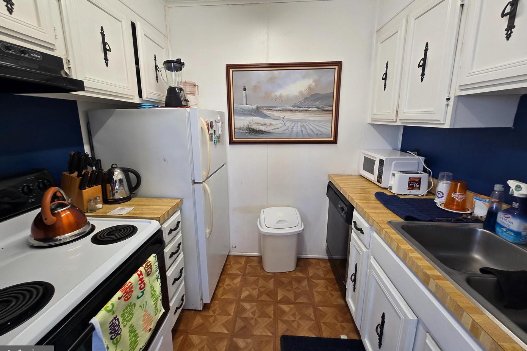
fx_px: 205
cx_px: 260
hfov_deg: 104.3
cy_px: 163
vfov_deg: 81.1
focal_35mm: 14
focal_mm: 2.2
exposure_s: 1/60
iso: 64
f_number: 2.2
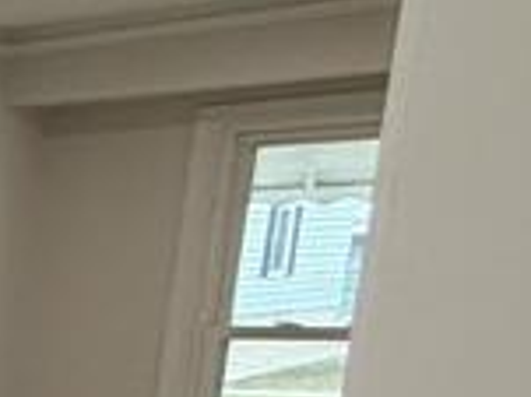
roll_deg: +1.9
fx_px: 1456
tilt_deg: -11.1
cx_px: -1196
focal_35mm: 95
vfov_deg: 14.7
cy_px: 555
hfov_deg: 10.5
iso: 125
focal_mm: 2.22
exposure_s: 1/120
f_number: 2.2
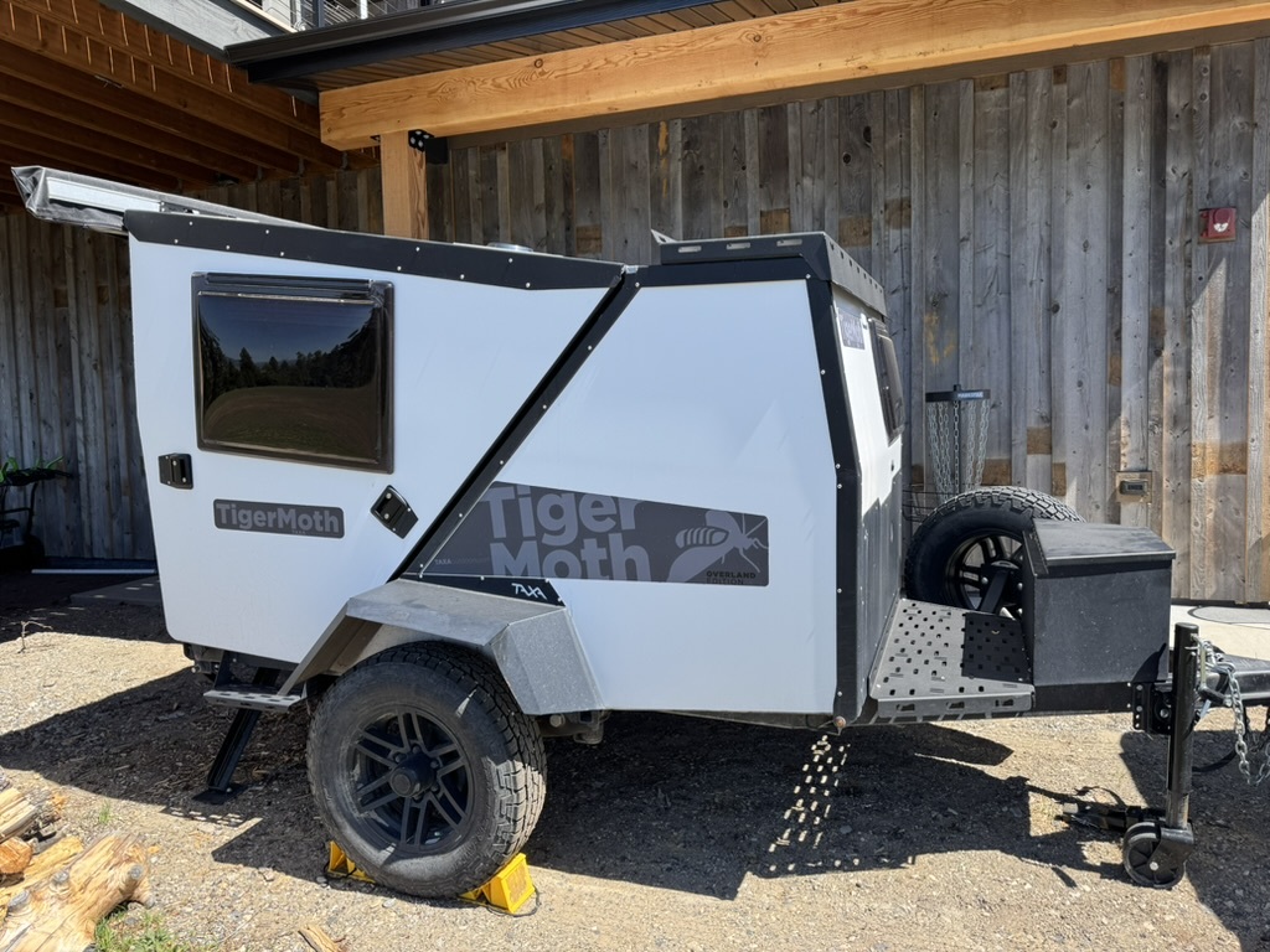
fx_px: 881
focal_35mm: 24
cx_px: 635
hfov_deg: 71.6
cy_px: 476
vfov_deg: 56.8
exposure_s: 1/1524
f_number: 1.78
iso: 80
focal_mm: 6.76
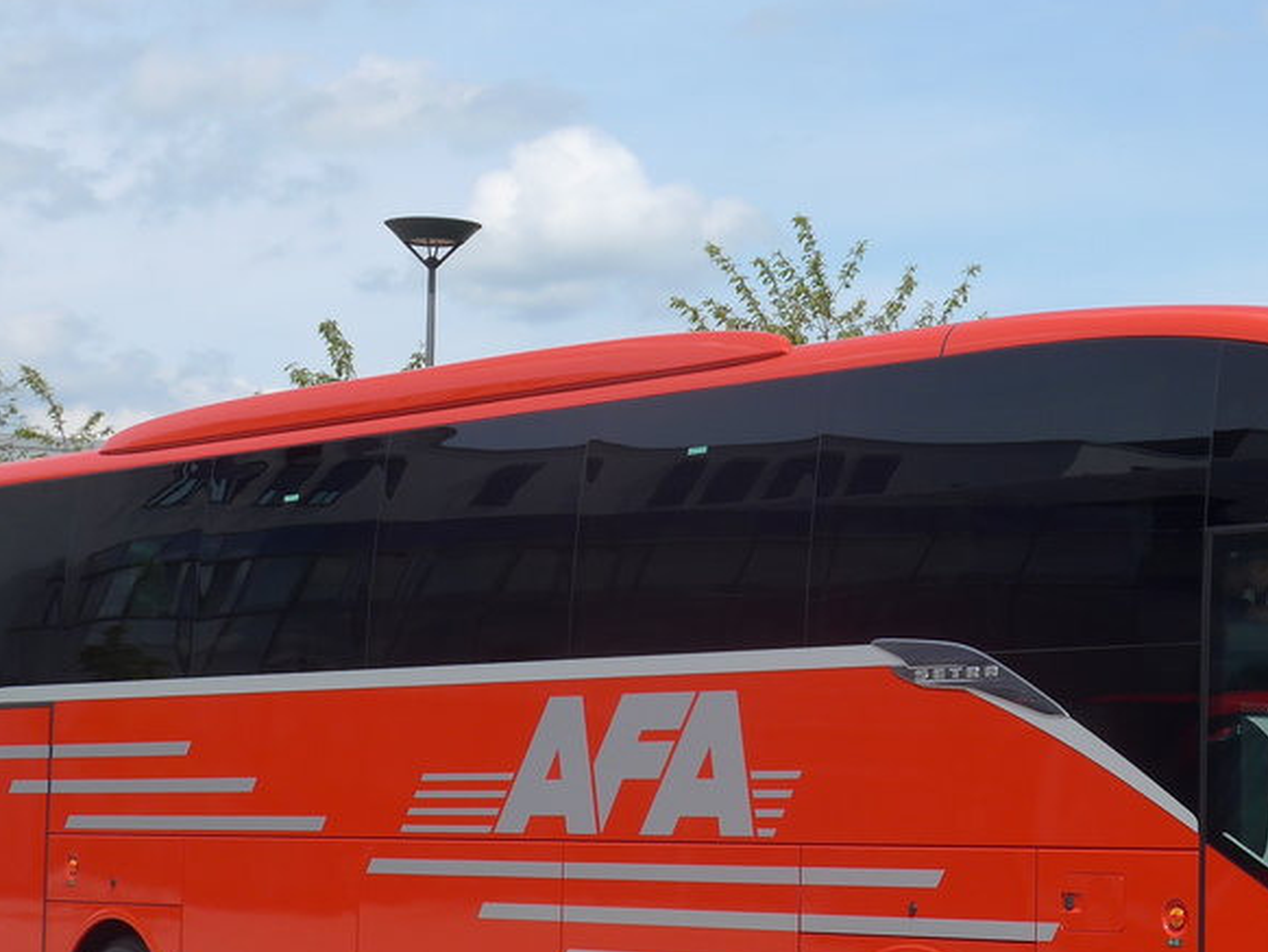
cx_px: 1022
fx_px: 3701
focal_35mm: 101
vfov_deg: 14.7
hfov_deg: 19.2
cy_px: 536
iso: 80
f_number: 3.2
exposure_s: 1/1600
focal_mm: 10.1
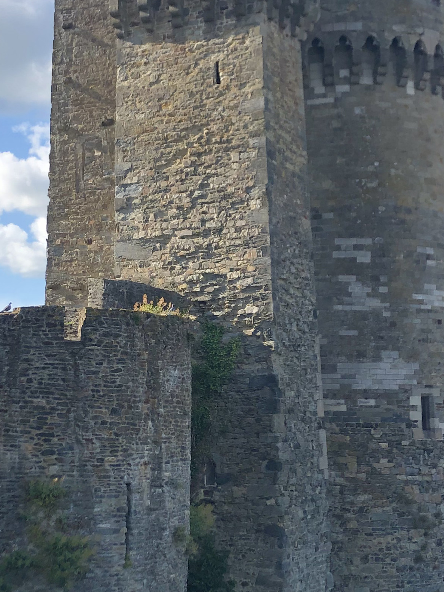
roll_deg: -0.1
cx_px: 162
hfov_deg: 20.4
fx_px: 1231
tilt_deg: +7.9
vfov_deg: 27.0
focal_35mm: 72
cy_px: 301
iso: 20
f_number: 1.8
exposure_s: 1/1279
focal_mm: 4
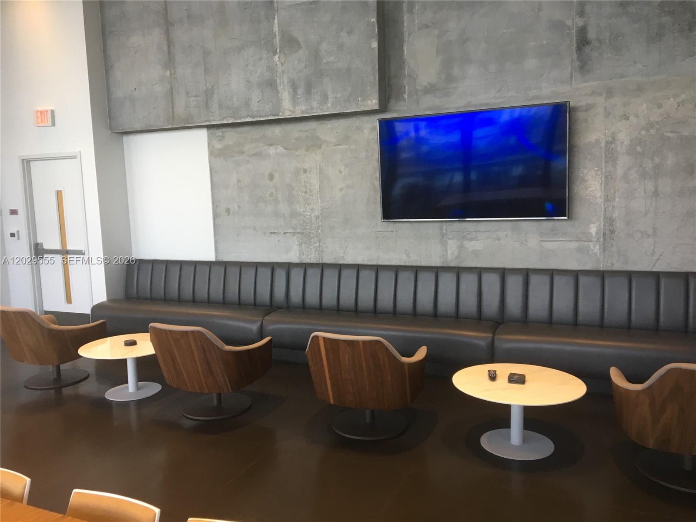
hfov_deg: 61.7
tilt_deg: -6.2
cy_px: 261
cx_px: 348
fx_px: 583
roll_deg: +0.9
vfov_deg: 48.2
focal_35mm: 29
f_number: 2.2
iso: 64
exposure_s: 1/30
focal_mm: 4.15
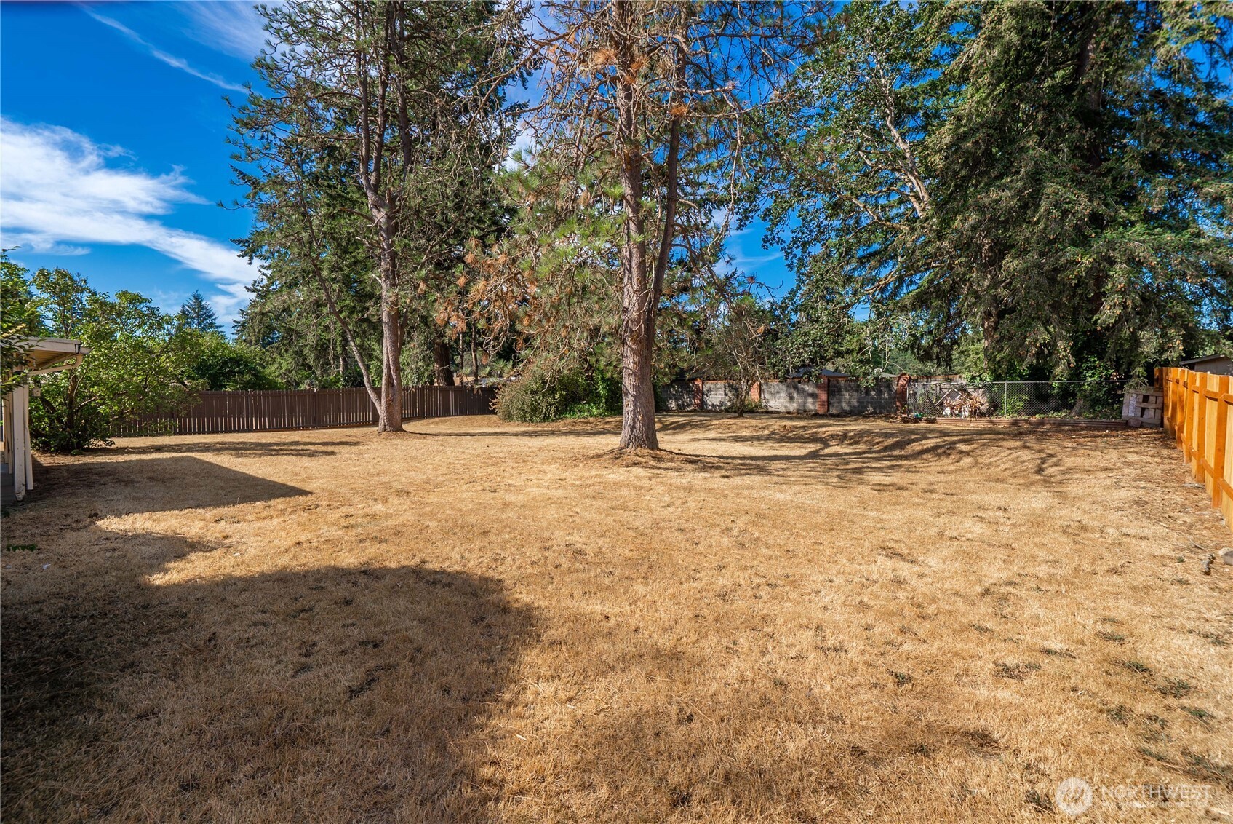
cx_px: 616
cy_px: 412
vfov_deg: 73.8
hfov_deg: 96.7
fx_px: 548
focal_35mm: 16
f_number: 7.1
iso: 80
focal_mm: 16
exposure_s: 1/100
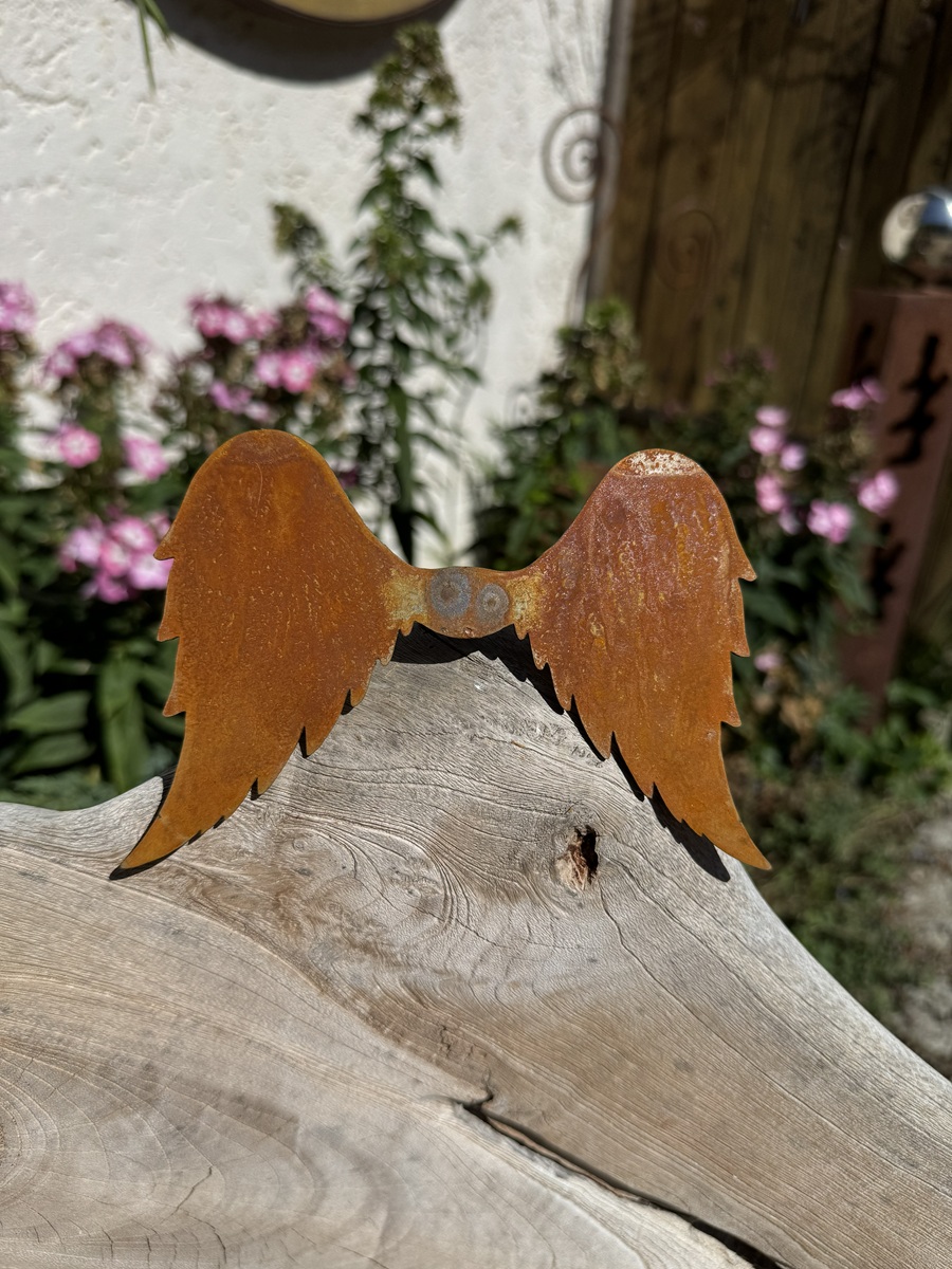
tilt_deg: -25.9
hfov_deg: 56.8
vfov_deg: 71.6
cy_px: 634
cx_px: 476
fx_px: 880
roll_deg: -3.4
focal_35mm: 24
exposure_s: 1/10417
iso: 80
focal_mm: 6.76
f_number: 1.78
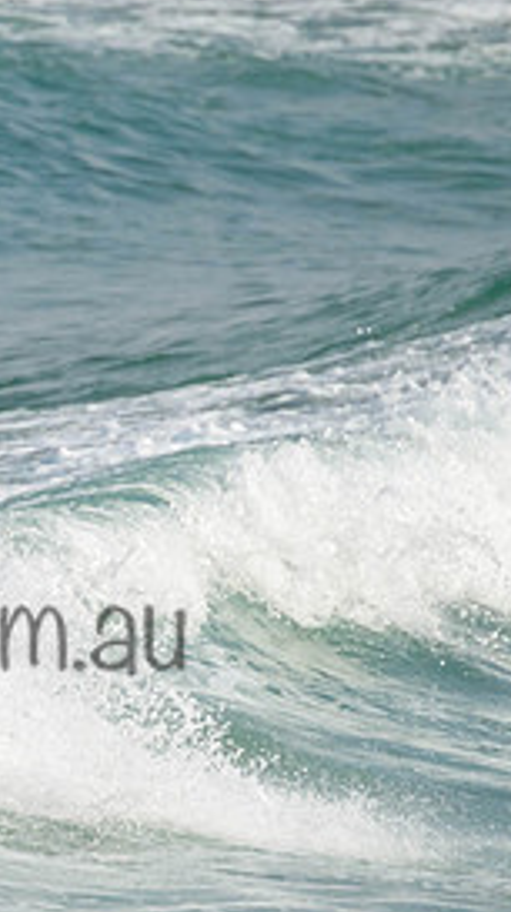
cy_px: 593
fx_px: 43094
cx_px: -167
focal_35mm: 1784
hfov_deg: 0.7
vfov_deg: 1.2
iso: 800
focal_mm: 800
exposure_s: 1/2000
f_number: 11
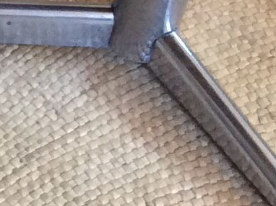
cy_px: -42
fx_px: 1729
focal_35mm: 217
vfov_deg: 6.8
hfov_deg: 8.7
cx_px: -246
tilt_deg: -51.4
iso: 125
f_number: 2.4
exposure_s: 1/25
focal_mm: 3.3
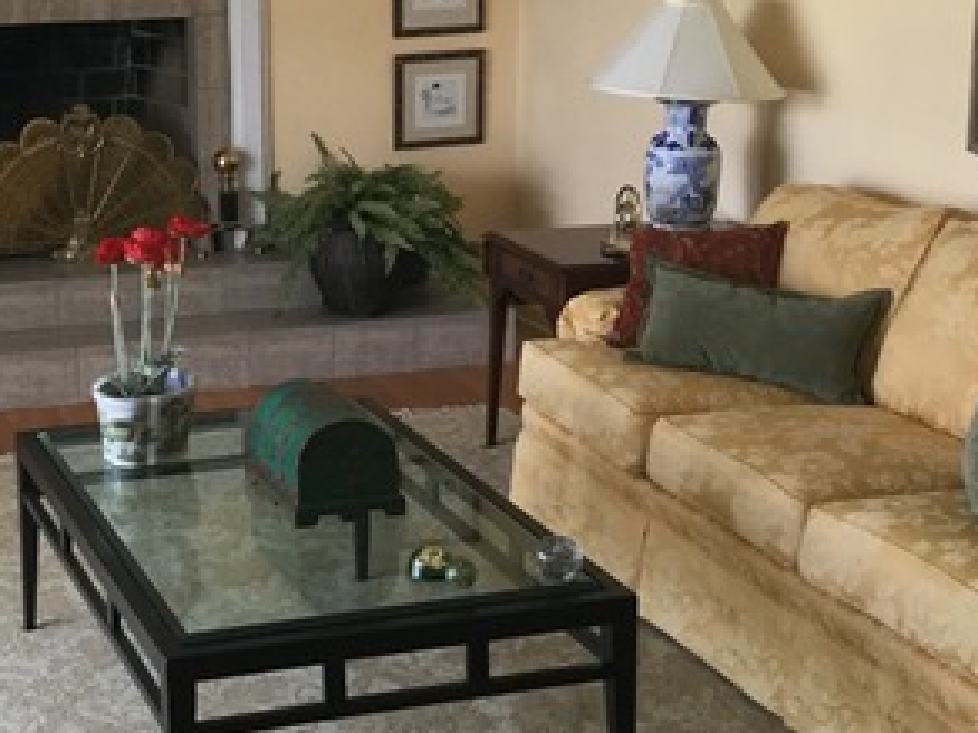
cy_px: 238
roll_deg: -0.9
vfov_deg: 21.5
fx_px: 1921
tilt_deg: -13.0
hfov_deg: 28.0
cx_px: 198
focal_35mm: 68
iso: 80
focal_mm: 3.3
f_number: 2.4
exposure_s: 1/30
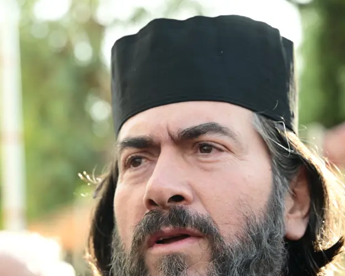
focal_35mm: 115
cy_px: 179
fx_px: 1174
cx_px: 168
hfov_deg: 16.7
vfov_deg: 13.4
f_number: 4.5
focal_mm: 75
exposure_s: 1/400
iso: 400
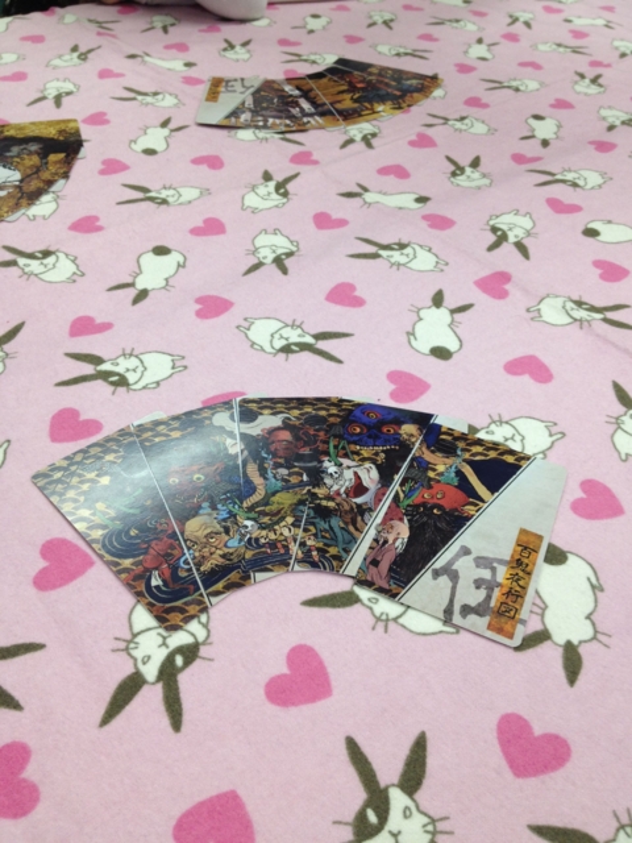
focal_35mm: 35
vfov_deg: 52.6
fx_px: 852
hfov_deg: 40.7
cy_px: 422
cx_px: 316
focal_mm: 4.28
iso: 80
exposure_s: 1/40
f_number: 2.4
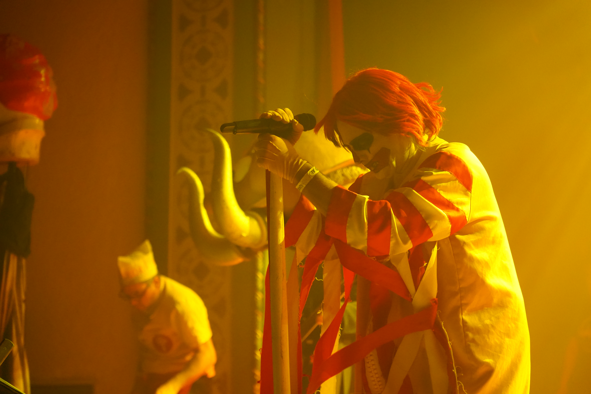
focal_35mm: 93
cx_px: 296
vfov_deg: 14.7
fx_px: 1527
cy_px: 197
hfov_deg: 21.9
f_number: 4
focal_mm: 93
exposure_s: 1/160
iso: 10000
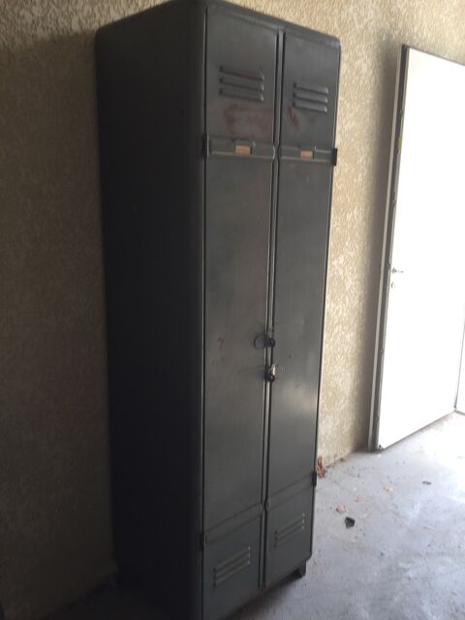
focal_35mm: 29
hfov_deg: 48.2
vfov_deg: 61.7
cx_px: 232
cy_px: 310
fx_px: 519
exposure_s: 1/50
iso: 32
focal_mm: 4.15
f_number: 2.2
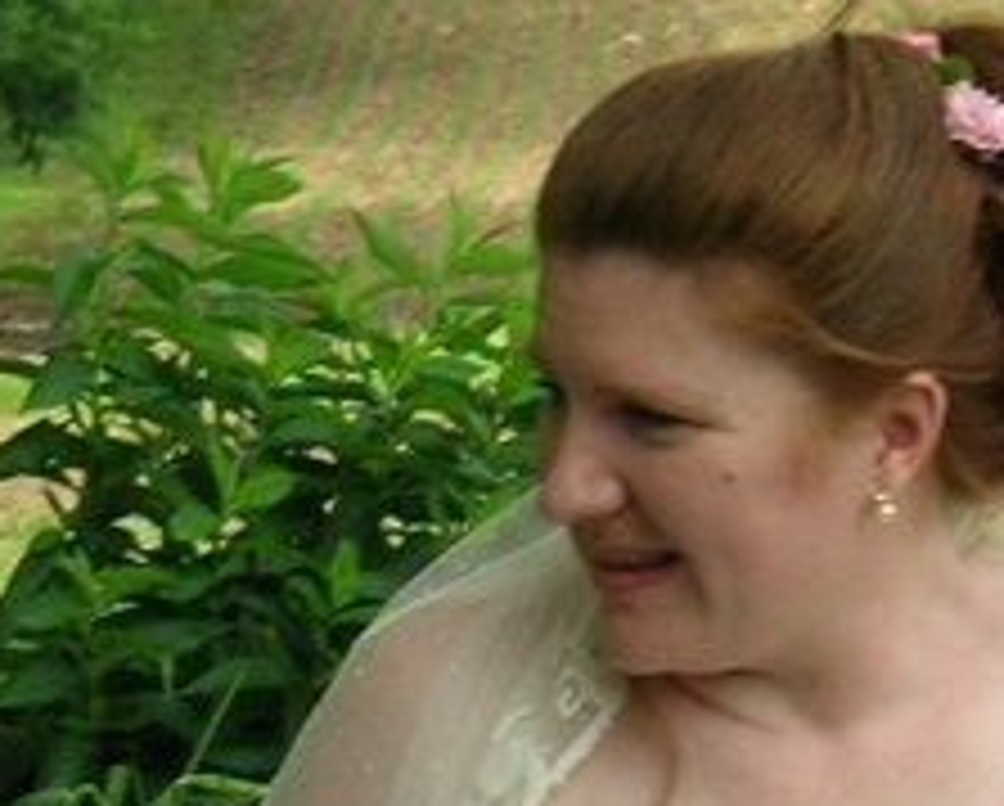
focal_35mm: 738
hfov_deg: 2.6
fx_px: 21958
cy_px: 1058
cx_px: 54
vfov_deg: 2.1
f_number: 6.2
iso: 50
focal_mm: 21.1
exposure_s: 1/84.3
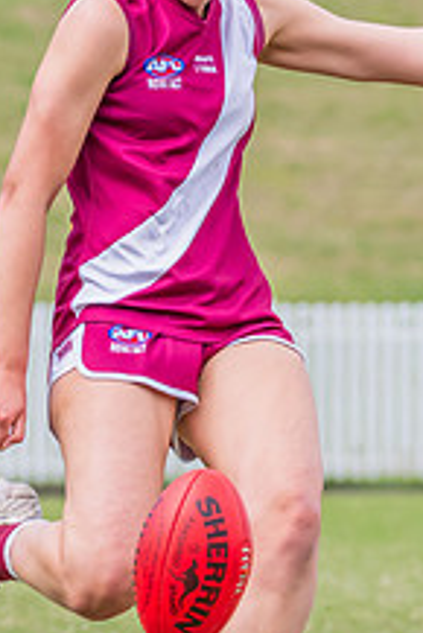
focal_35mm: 887
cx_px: 136
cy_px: 432
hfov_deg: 1.6
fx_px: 15607
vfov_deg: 2.3
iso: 800
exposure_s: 1/1250
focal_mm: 240
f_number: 8
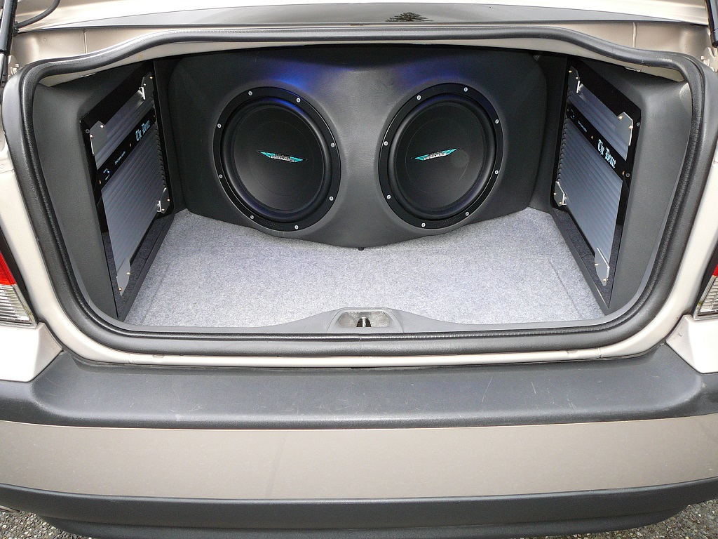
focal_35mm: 35
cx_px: 359
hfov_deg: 52.6
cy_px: 270
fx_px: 726
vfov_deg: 40.7
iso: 100
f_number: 2.8
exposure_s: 1/80
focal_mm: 5.2
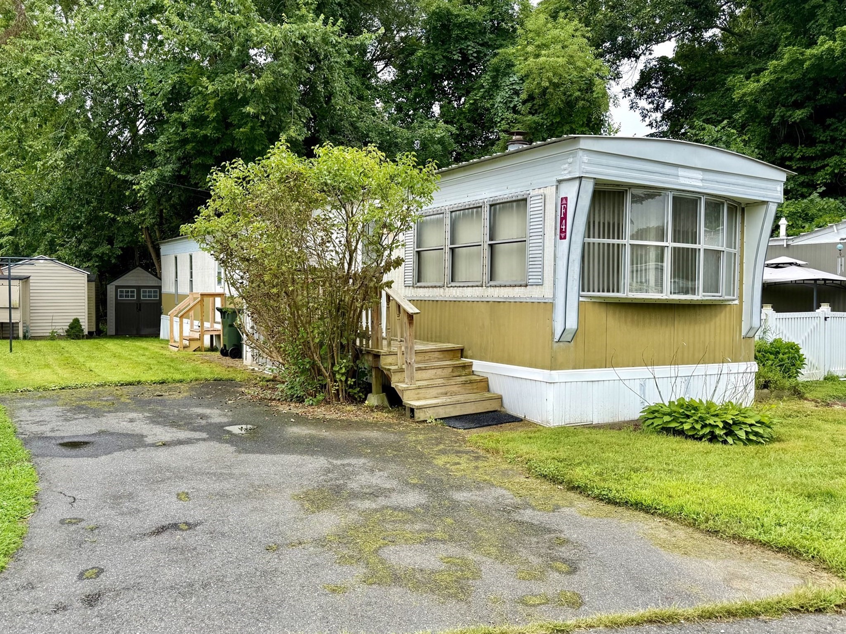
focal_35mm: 24
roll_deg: +0.3
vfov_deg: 56.8
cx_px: 423
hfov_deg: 71.6
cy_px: 317
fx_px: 586
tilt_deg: -1.2
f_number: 1.78
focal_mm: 6.76
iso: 80
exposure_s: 1/1018
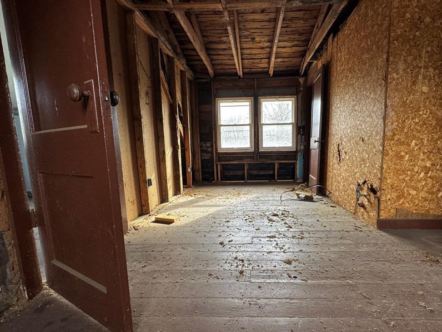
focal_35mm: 18
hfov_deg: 87.5
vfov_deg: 71.4
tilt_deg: -9.2
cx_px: 244
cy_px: 181
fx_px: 230
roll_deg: +0.5
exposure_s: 1/99
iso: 160
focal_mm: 2.22
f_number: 2.2
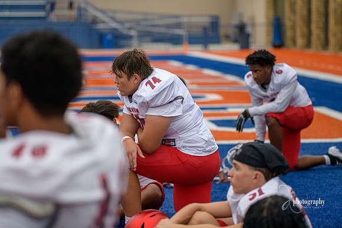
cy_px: 114
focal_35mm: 120
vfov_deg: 11.4
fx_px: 1140
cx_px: 171
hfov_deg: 17.1
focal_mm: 120
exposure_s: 1/500
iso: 125
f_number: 2.8
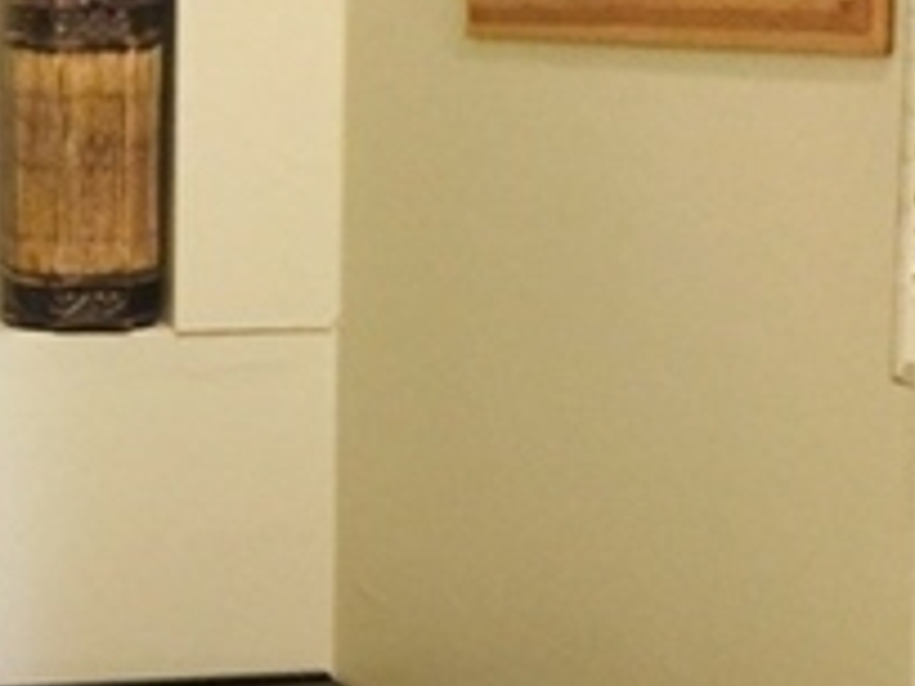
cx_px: -314
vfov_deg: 13.6
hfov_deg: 16.9
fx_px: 2881
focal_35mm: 109
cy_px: 282
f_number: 2.2
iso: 200
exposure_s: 1/30
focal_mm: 4.15
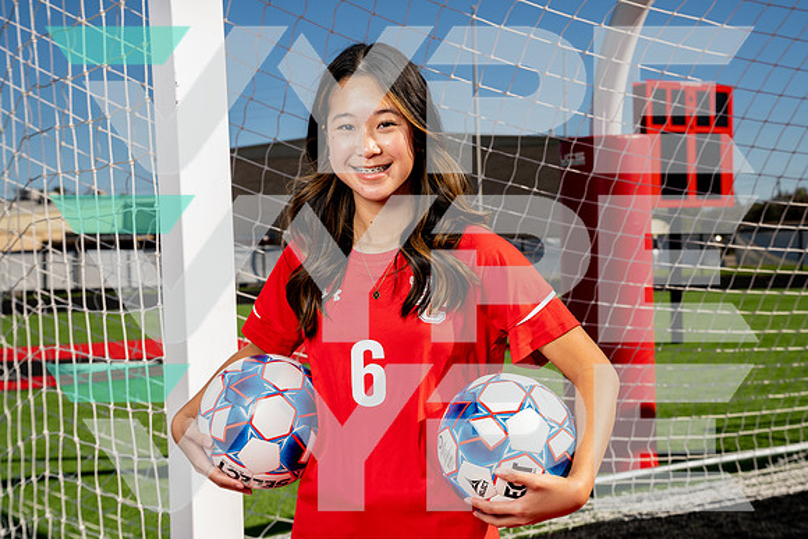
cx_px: 404
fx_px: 1190
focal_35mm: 53
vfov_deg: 25.5
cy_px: 270
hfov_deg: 37.5
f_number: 7.1
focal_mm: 53
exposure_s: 1/250
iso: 100
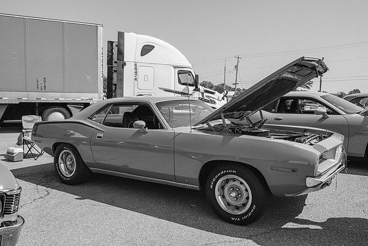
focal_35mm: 31
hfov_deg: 60.3
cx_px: 184
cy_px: 123
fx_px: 317
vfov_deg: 42.3
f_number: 11
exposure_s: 1/200
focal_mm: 31
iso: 160
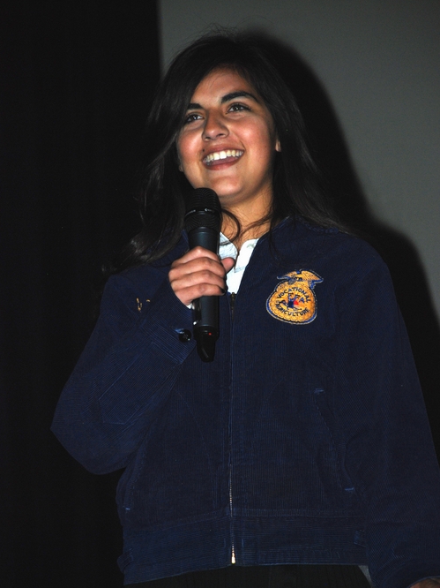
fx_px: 3723
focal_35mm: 220
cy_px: 323
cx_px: 220
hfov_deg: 6.8
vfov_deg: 9.0
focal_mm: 135
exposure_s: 1/60
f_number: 5.6
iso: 220
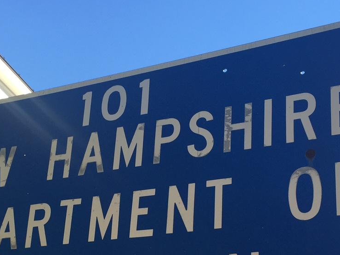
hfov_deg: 30.2
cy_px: 235
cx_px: 136
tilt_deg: +20.5
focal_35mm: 64
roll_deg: -3.7
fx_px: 629
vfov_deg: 22.3
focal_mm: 4.15
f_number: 2.2
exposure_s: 1/395
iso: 32
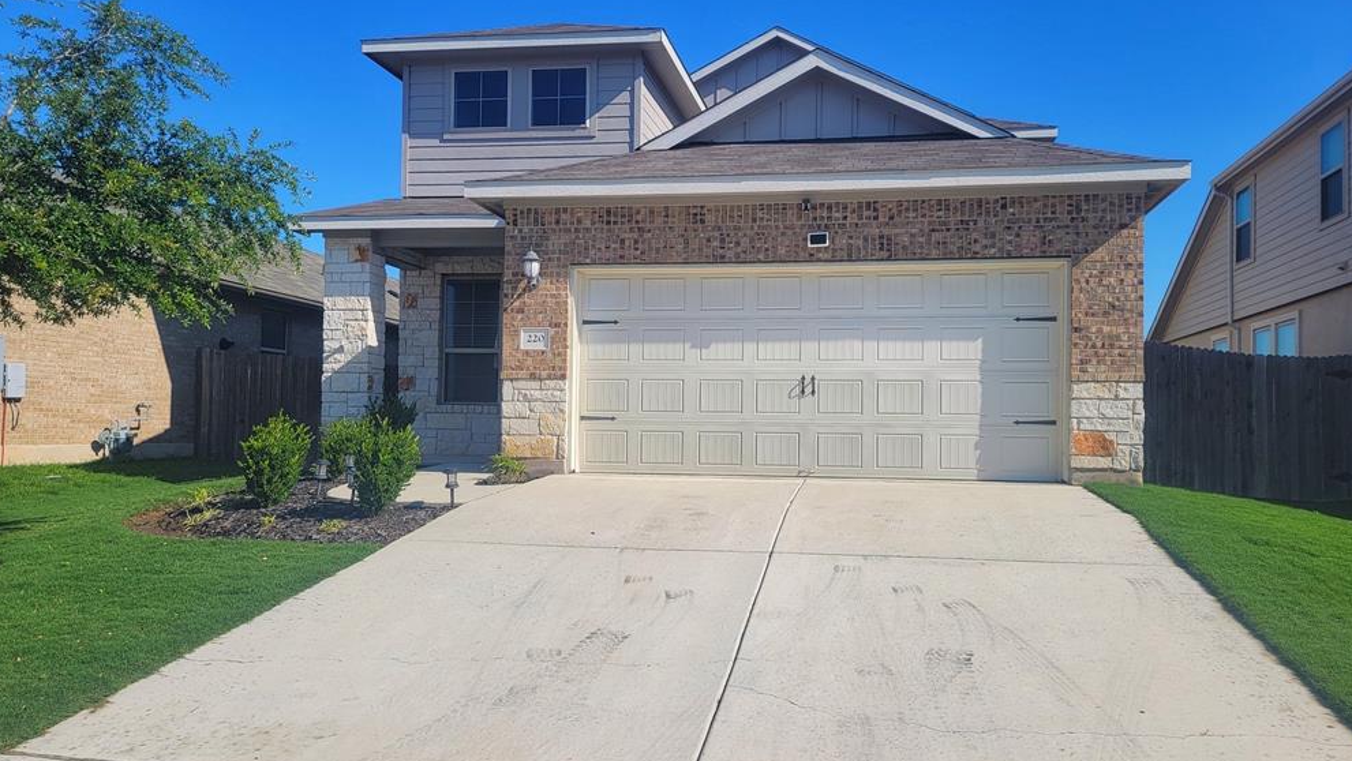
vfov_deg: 42.9
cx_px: 667
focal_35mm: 27
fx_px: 968
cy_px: 377
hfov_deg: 69.8
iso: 16
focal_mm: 6.7
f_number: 1.8
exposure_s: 1/1429
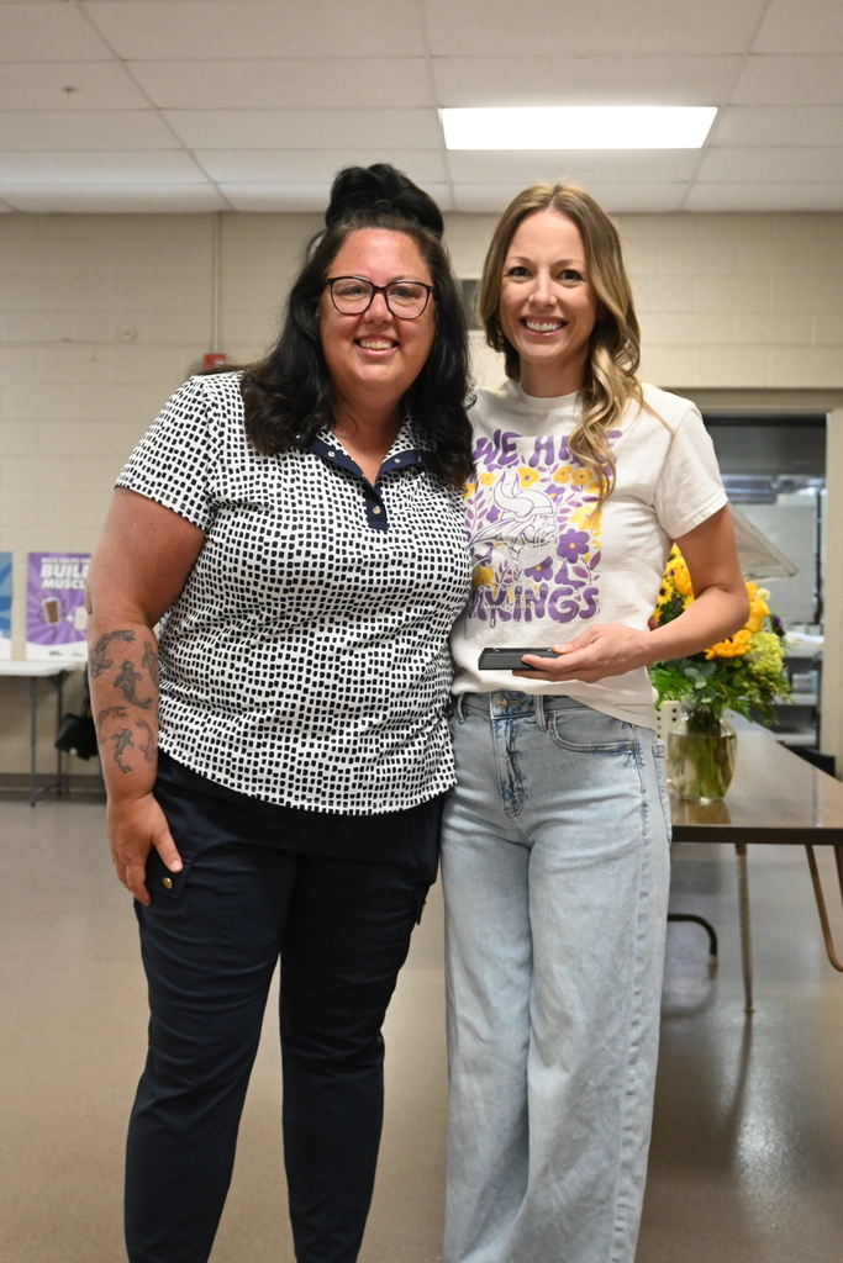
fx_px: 1448
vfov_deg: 47.1
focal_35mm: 41
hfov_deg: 32.5
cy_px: 632
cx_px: 422
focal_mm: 27.5
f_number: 4.5
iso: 2500
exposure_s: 1/125
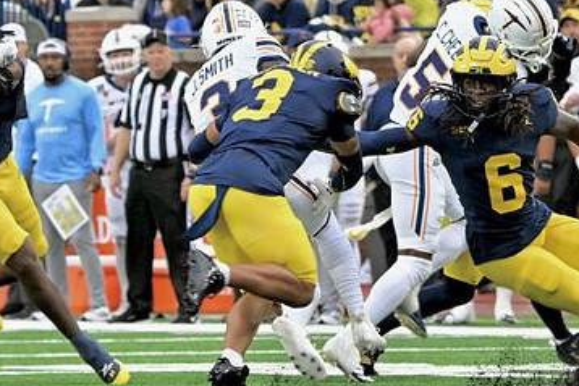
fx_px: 6838
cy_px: 143
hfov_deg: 4.8
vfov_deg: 3.2
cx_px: 378
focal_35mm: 425
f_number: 5
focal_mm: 175
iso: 2500
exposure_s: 1/1000
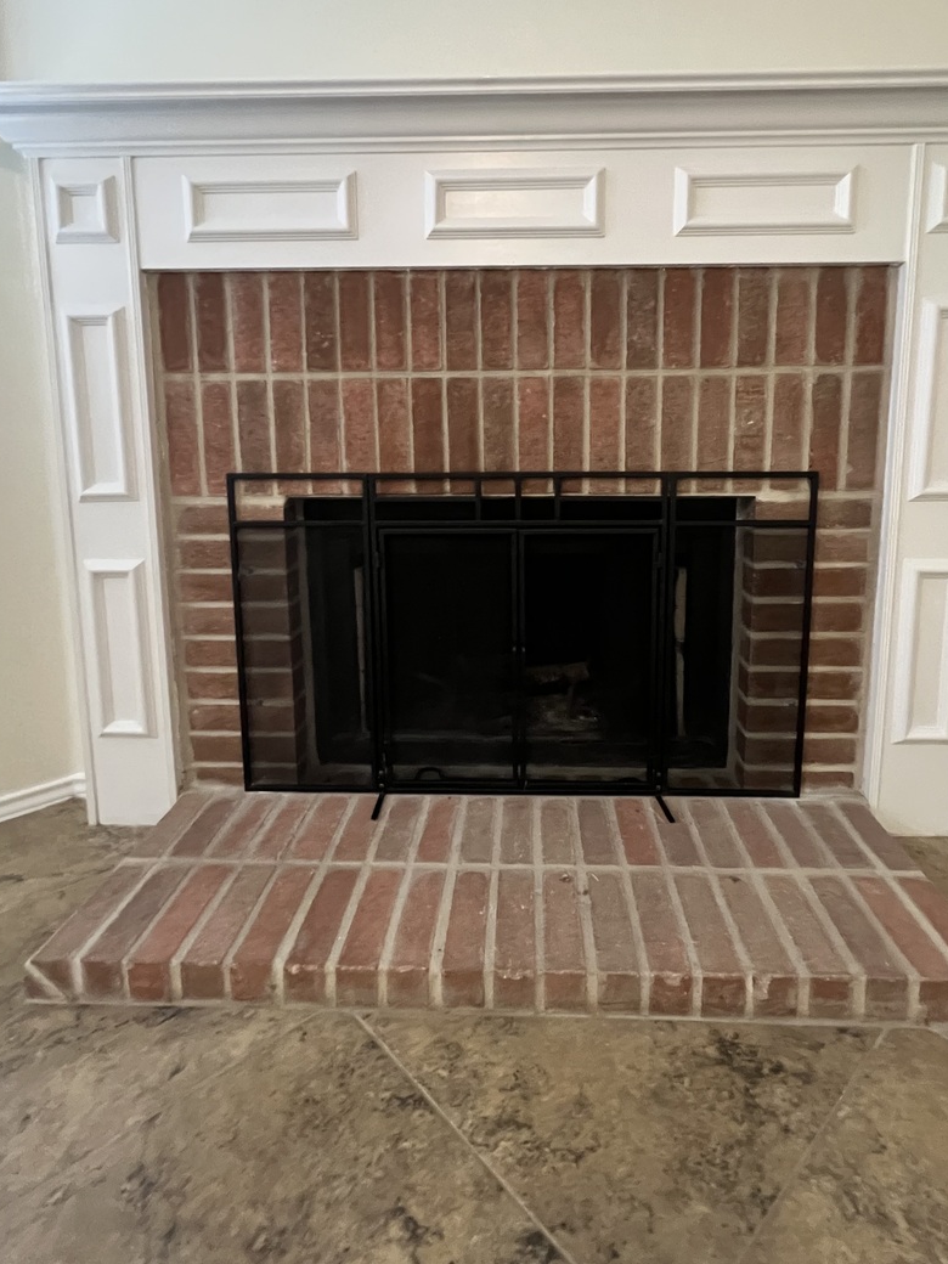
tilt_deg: -7.9
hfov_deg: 71.5
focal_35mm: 18
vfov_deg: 87.0
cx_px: 502
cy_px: 525
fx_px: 657
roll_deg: -1.6
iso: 800
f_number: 1.8
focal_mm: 1.57
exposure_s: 1/60
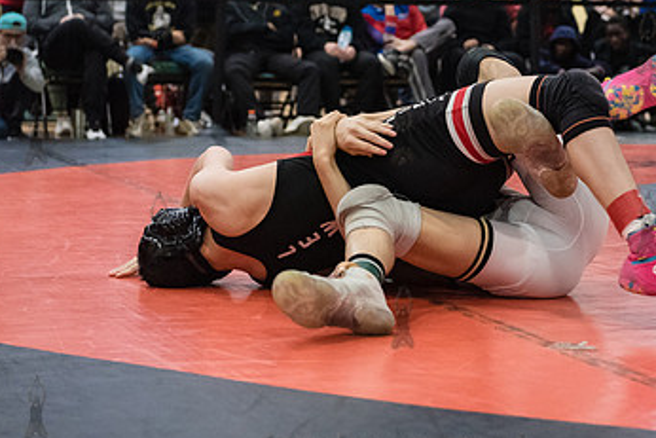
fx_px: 1714
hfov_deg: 21.6
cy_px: 132
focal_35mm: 94
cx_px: 402
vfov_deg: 14.5
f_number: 3.2
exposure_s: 1/500
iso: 8000
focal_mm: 56
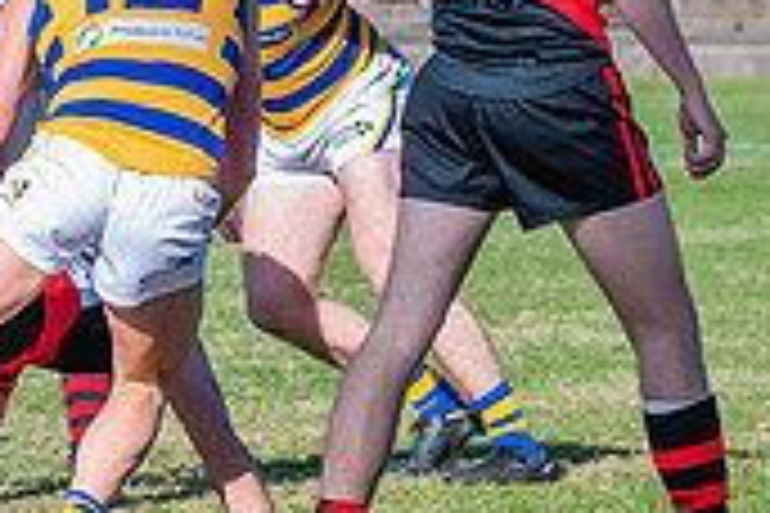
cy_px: 391
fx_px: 19997
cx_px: -23
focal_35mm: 935
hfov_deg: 2.2
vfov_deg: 1.5
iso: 800
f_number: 8
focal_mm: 190
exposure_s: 1/1600
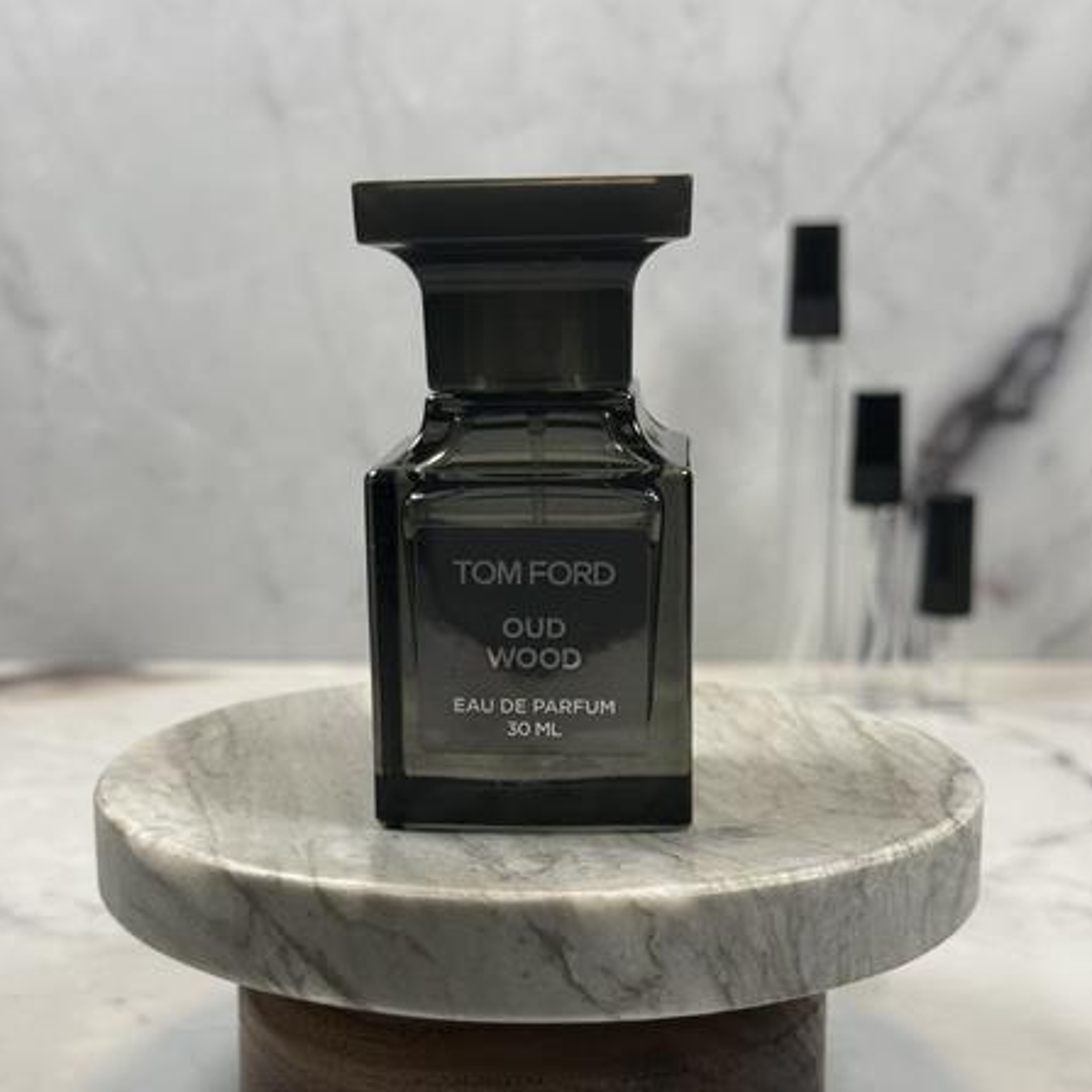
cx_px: 545
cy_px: 691
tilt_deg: -11.5
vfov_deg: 29.9
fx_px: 2034
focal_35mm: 57
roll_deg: -0.9
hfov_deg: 30.0
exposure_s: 1/120
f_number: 1.78
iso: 64
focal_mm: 6.76
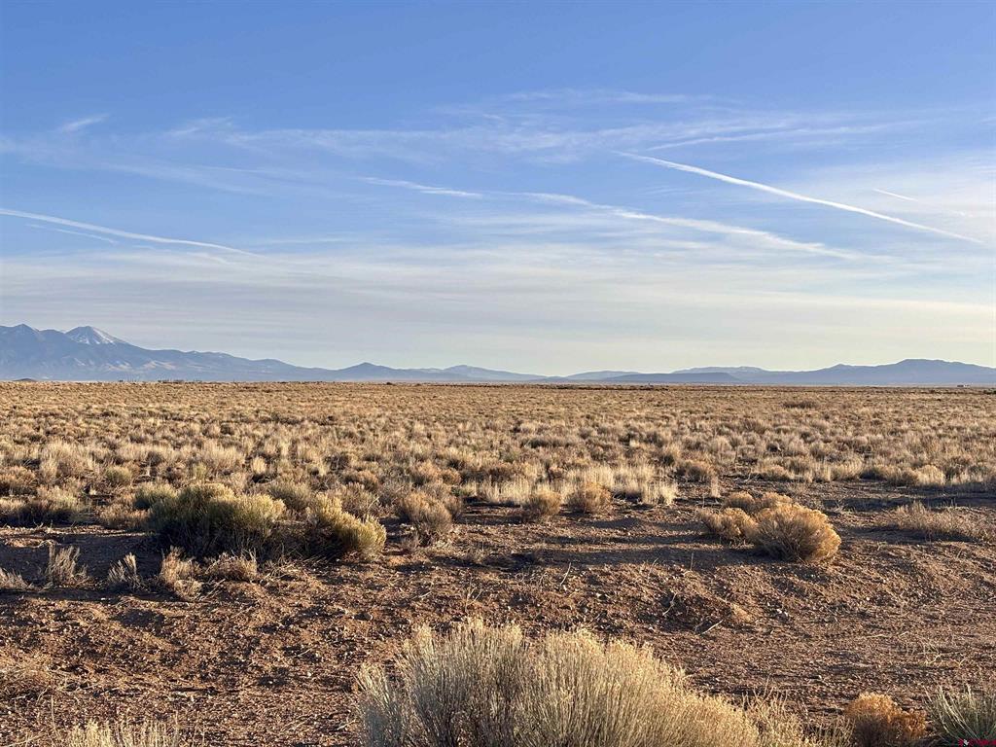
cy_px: 374
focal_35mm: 52
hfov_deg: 36.8
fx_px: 1496
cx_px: 498
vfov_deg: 28.0
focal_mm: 5.96
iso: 32
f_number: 1.6
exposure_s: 1/2242
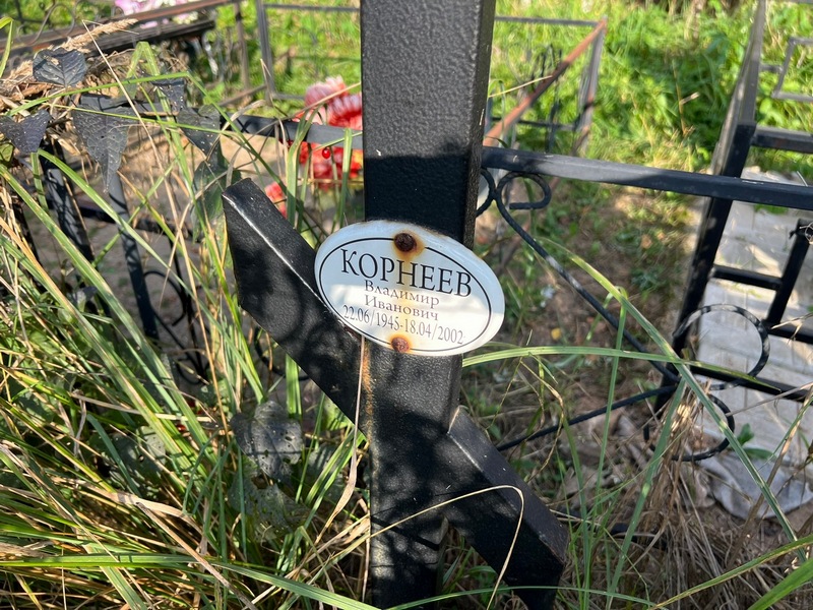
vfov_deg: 53.1
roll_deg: -0.4
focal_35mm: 26
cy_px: 305
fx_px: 611
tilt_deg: -33.4
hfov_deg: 67.3
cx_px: 406
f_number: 1.5
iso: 50
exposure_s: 1/827
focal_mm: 5.7
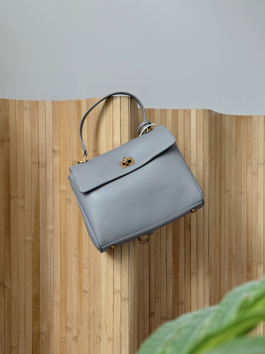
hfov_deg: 30.3
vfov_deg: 39.7
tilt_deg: -2.5
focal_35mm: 48
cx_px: 132
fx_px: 490
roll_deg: -0.3
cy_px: 177
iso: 160
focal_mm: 6.76
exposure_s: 1/60
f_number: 1.78
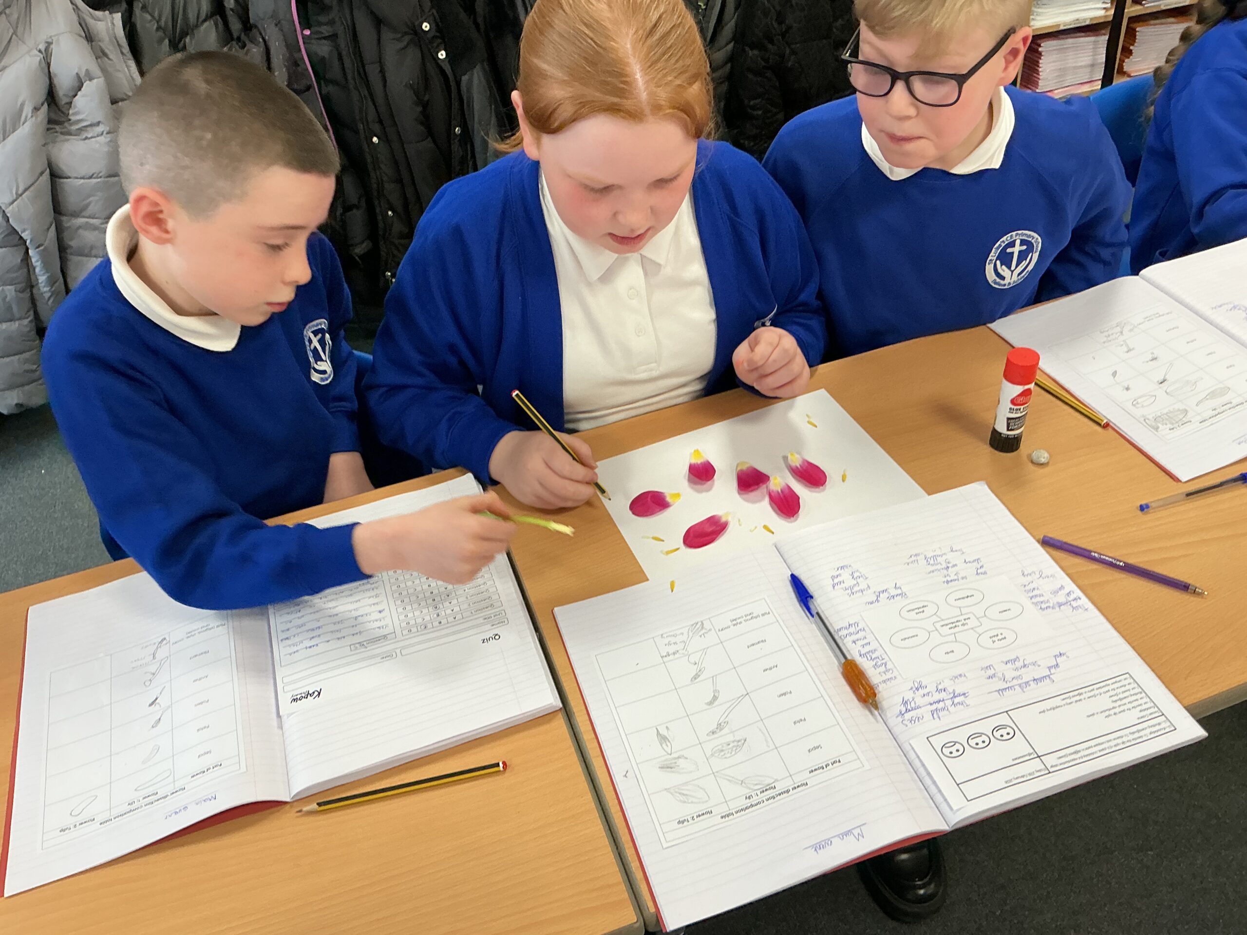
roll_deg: +5.2
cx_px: 624
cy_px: 468
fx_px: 1045
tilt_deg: -41.2
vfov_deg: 48.2
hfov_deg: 61.7
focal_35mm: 29
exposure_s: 1/60
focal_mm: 3
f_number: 1.8
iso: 80
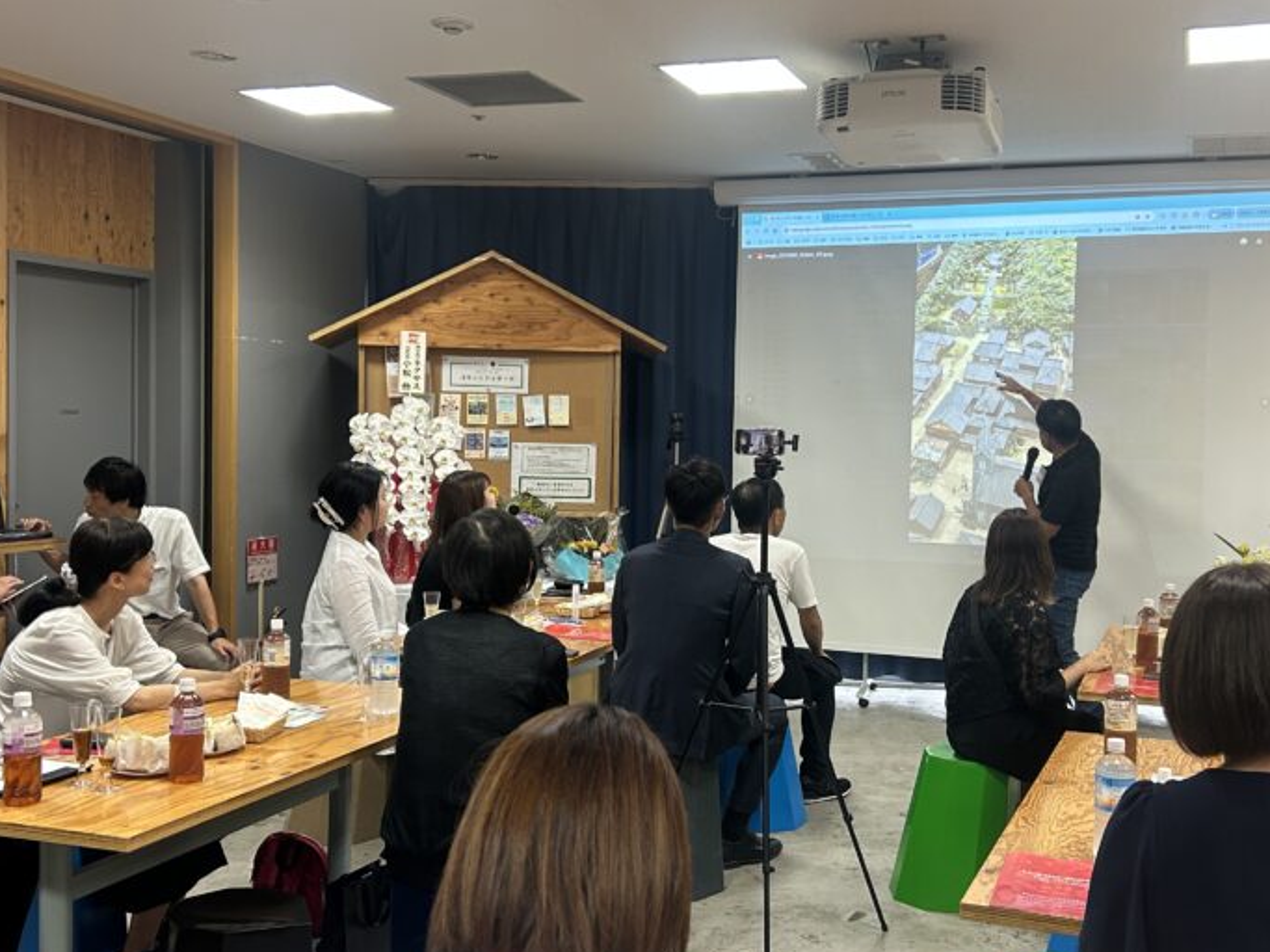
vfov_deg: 36.8
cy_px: 472
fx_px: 1431
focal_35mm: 39
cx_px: 707
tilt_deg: -2.2
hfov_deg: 47.8
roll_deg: -0.9
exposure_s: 1/120
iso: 125
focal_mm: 5.7
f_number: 1.5
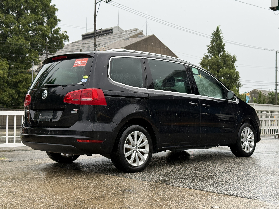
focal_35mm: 48
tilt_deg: +1.8
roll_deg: -0.3
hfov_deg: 39.7
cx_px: 140
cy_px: 104
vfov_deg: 30.3
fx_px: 387
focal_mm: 6.76
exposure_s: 1/538
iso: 100
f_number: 1.78
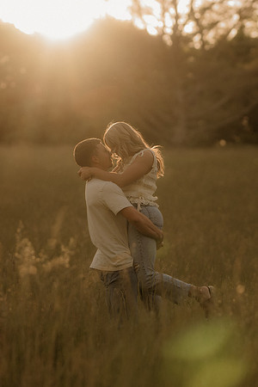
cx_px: 129
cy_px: 194
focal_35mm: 127
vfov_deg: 16.1
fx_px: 1365
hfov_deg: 10.8
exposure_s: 1/2000
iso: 250
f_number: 2
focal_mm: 85
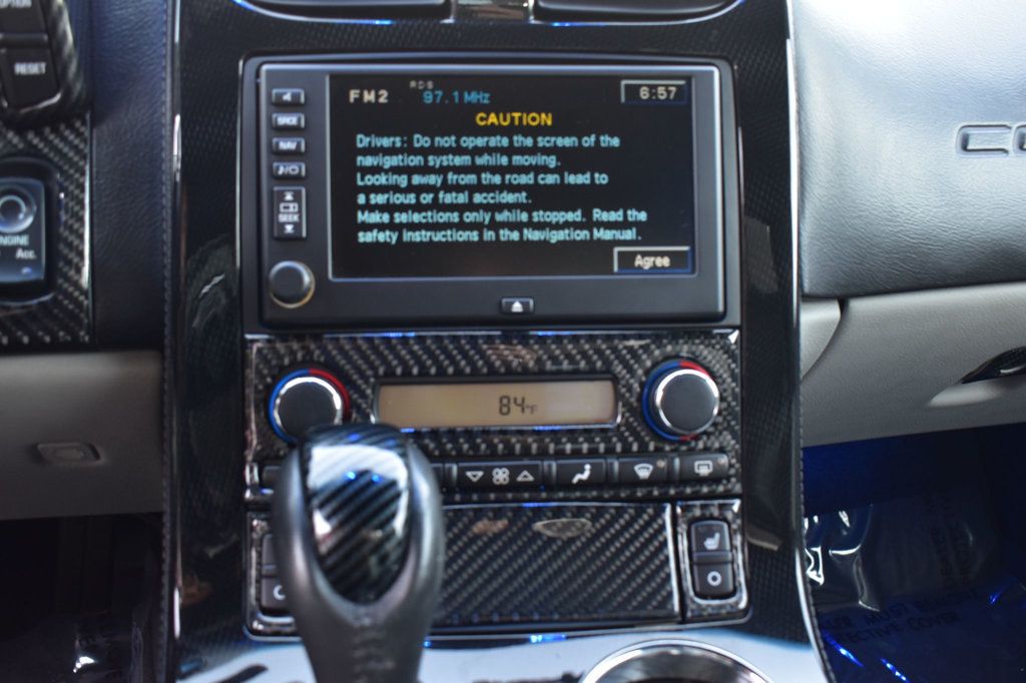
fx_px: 1026
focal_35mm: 36
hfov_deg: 53.1
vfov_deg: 36.8
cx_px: 513
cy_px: 342
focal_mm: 24
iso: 720
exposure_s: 1/15
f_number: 6.3
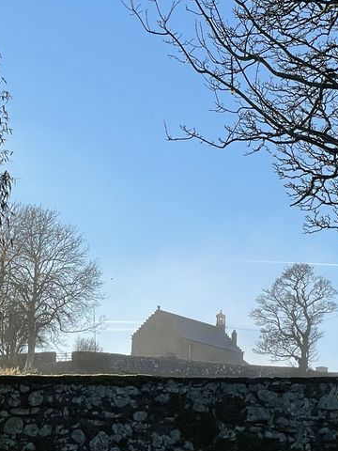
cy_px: 134
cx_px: 173
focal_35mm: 130
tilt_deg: +14.8
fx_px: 1692
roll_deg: -2.7
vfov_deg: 15.1
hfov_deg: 11.4
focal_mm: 6
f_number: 2
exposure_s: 1/1020
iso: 25
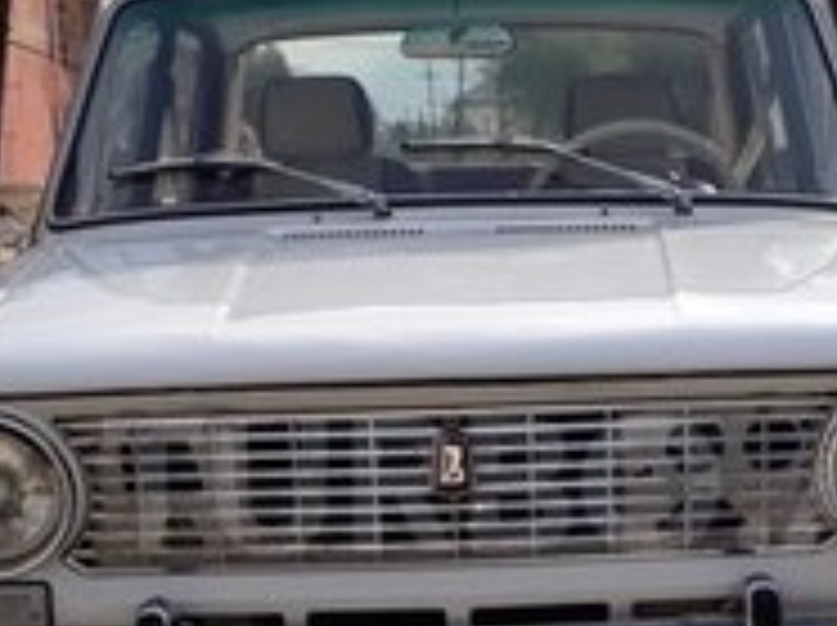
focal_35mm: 96
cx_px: 562
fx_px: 2318
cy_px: 484
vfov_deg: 15.3
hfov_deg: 20.4
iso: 40
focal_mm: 3.6
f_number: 1.9
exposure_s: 1/1387
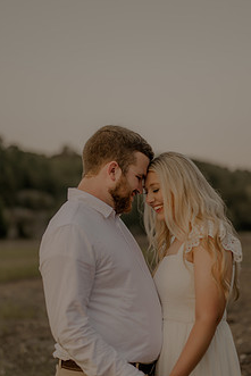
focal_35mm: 68
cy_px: 226
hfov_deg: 20.0
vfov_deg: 29.6
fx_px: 710
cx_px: 122
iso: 200
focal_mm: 50
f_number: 2.2
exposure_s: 1/1000
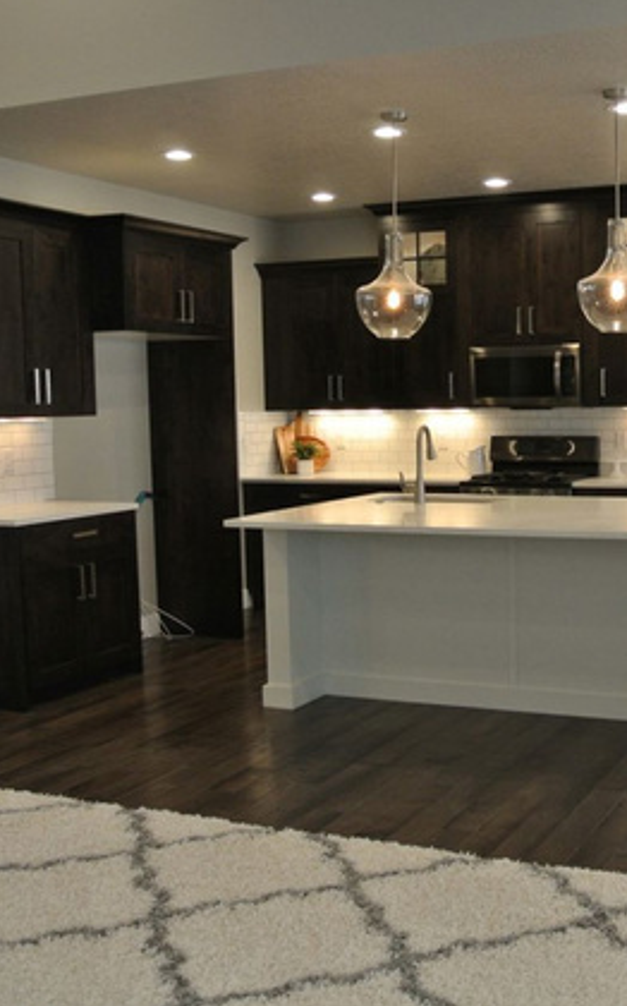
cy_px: 498
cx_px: 555
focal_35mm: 42
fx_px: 1150
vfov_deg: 47.2
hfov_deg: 29.3
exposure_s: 1/100
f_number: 3.5
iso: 400
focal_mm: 10
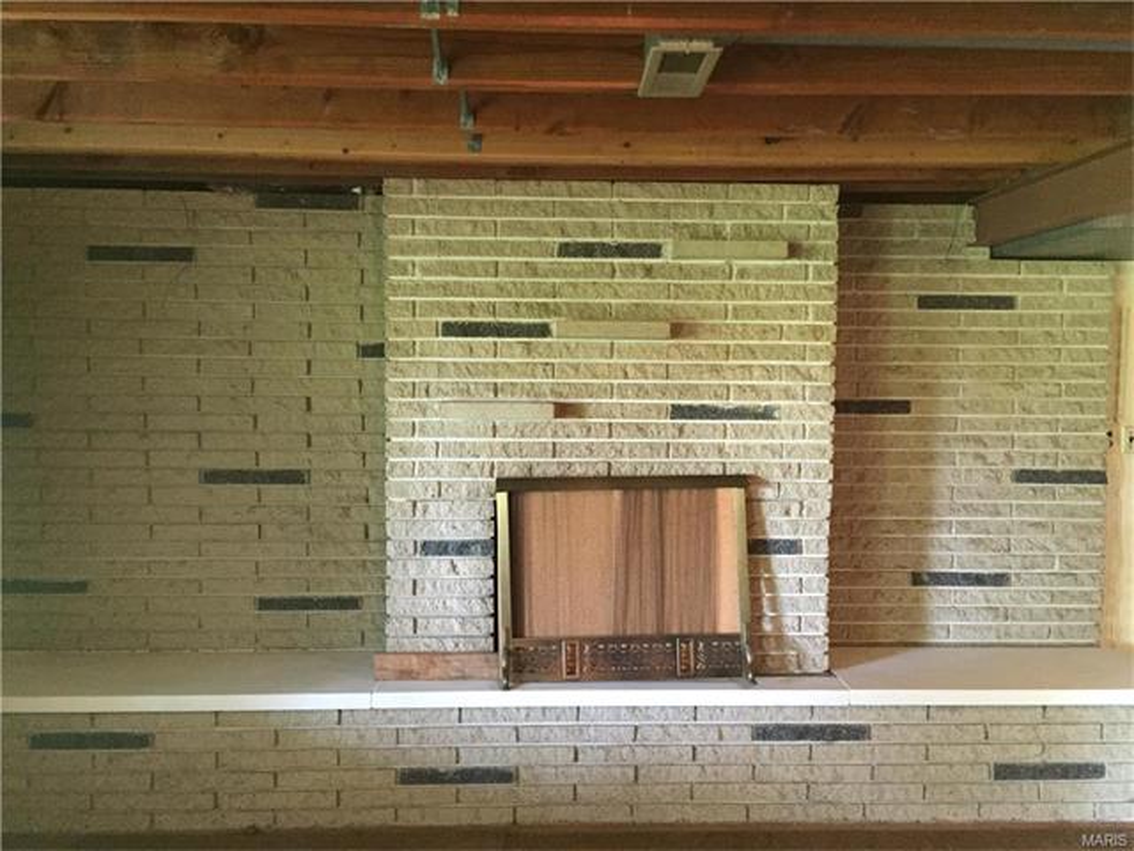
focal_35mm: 29
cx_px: 567
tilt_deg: -3.3
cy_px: 426
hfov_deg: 61.7
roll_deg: -1.8
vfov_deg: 48.2
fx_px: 950
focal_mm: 4.15
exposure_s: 1/15
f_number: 2.2
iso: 250
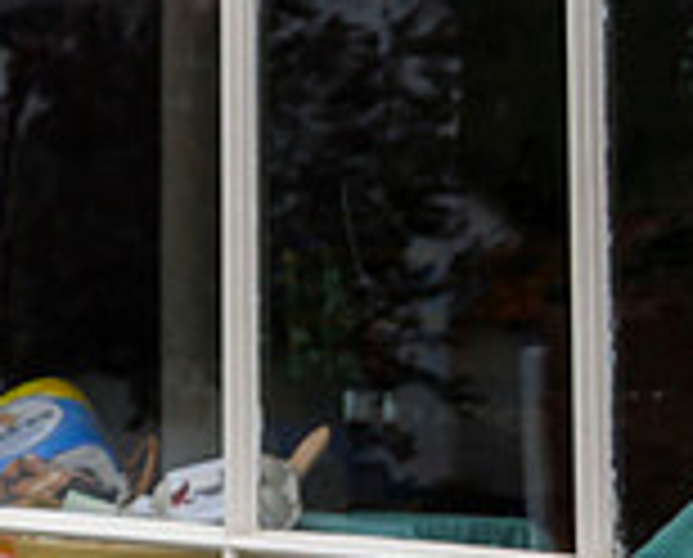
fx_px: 2714
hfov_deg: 13.1
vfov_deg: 11.7
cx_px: -580
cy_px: 110
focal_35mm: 132
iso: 200
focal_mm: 18
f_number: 5.6
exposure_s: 1/200
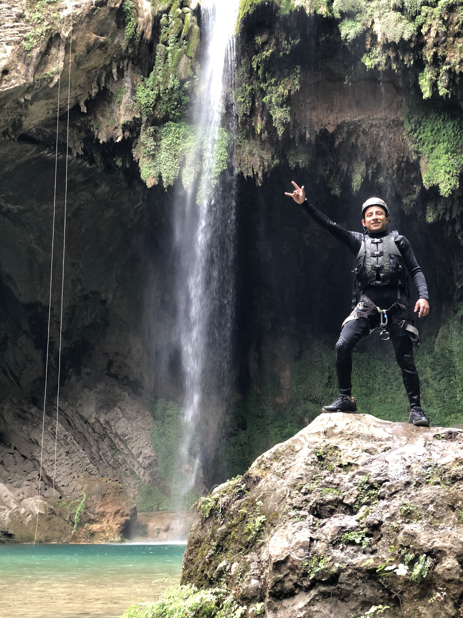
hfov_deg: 28.0
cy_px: 309
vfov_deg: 36.8
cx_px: 232
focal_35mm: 52
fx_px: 927
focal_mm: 6
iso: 100
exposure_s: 1/40
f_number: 2.4
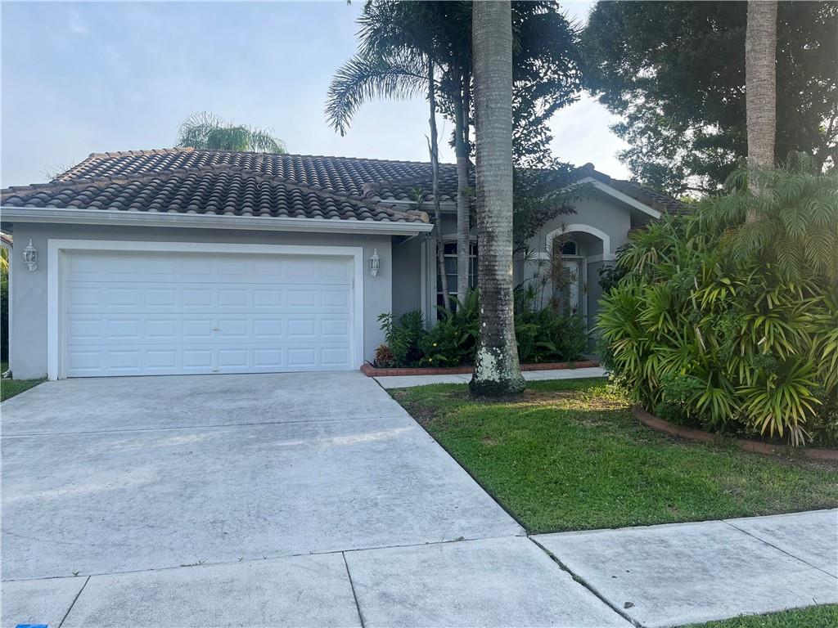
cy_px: 314
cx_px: 419
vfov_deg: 53.1
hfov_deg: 67.3
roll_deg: +1.0
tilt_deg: +0.6
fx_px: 629
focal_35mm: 26
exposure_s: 1/833
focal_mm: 5.1
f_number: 1.6
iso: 50
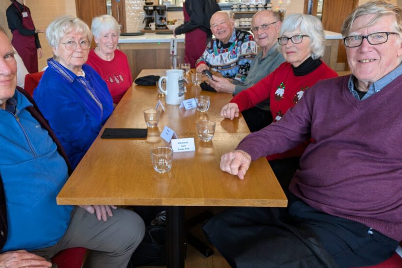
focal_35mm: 32
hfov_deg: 58.4
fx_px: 357
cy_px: 120
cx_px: 168
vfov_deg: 41.1
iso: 380
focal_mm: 5.43
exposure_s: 1/100
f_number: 1.89
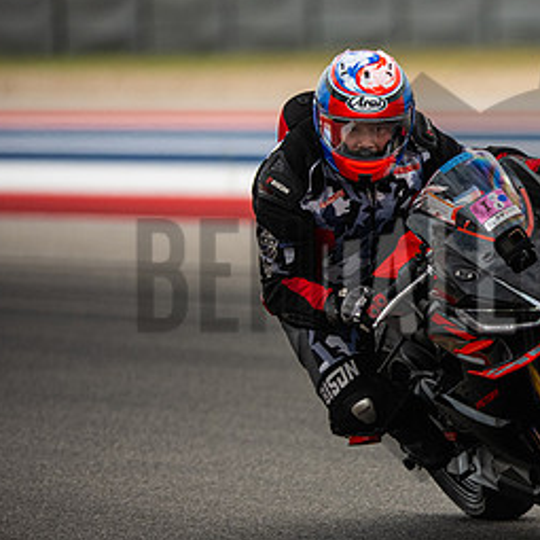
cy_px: 278
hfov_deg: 3.0
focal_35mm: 579
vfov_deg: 3.0
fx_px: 10219
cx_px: 582
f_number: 2
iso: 500
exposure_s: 1/5000
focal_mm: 200
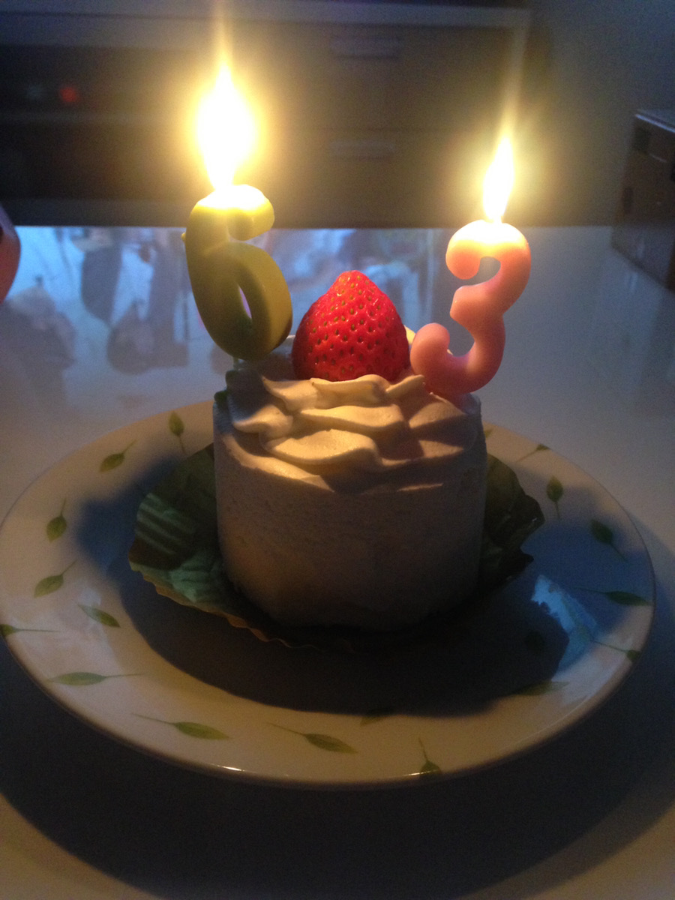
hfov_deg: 42.9
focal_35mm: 33
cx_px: 338
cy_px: 450
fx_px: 858
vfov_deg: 55.4
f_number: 2.4
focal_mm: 4.12
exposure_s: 1/20
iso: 320
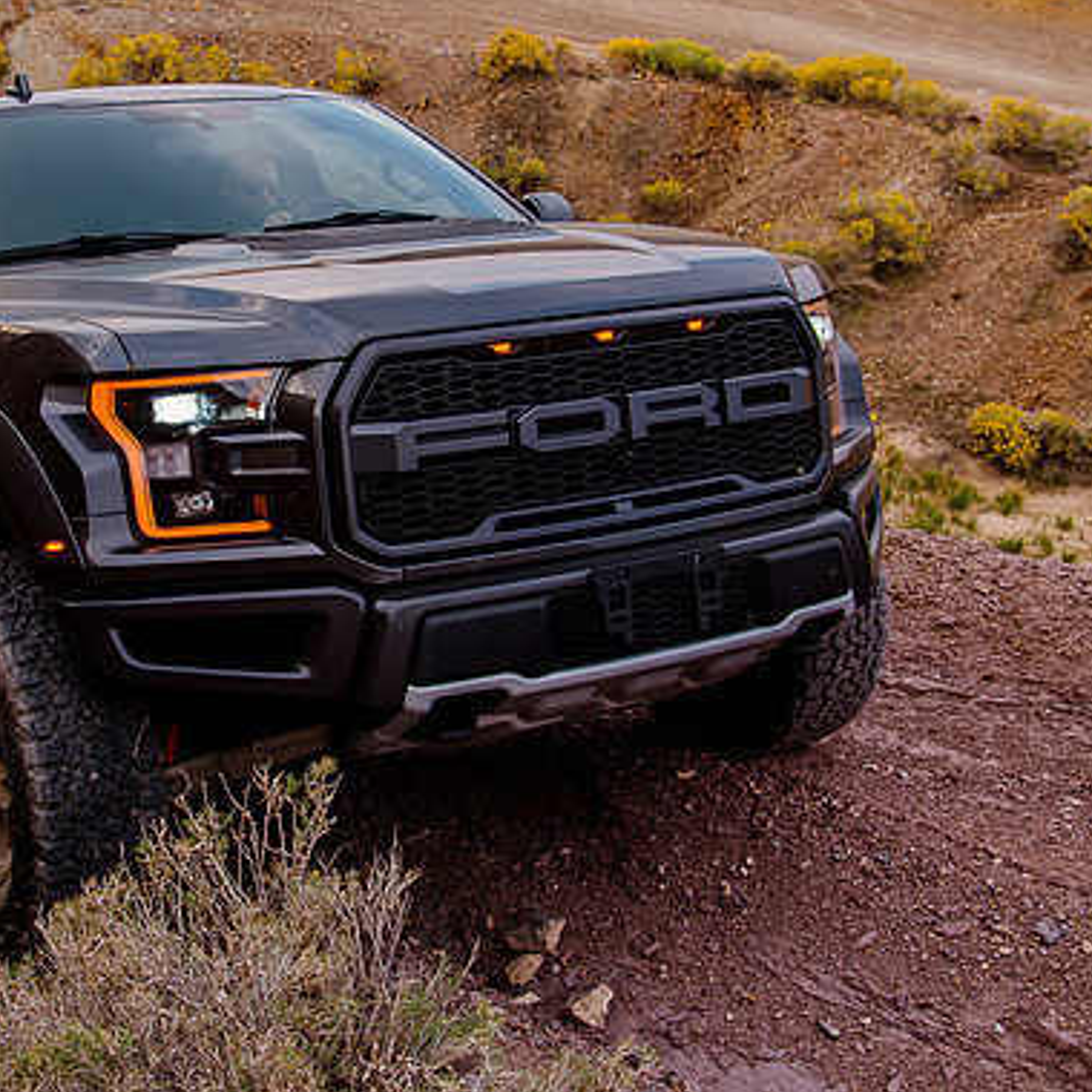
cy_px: 407
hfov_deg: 33.4
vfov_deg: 33.8
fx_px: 1785
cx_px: 293
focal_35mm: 50
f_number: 5.6
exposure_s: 1/125
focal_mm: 31
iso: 200
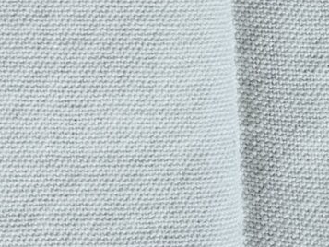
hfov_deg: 11.0
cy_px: -363
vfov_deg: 9.8
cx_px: -596
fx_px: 1255
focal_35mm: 132
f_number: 1.7
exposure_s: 1/34
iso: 320
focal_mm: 6.3
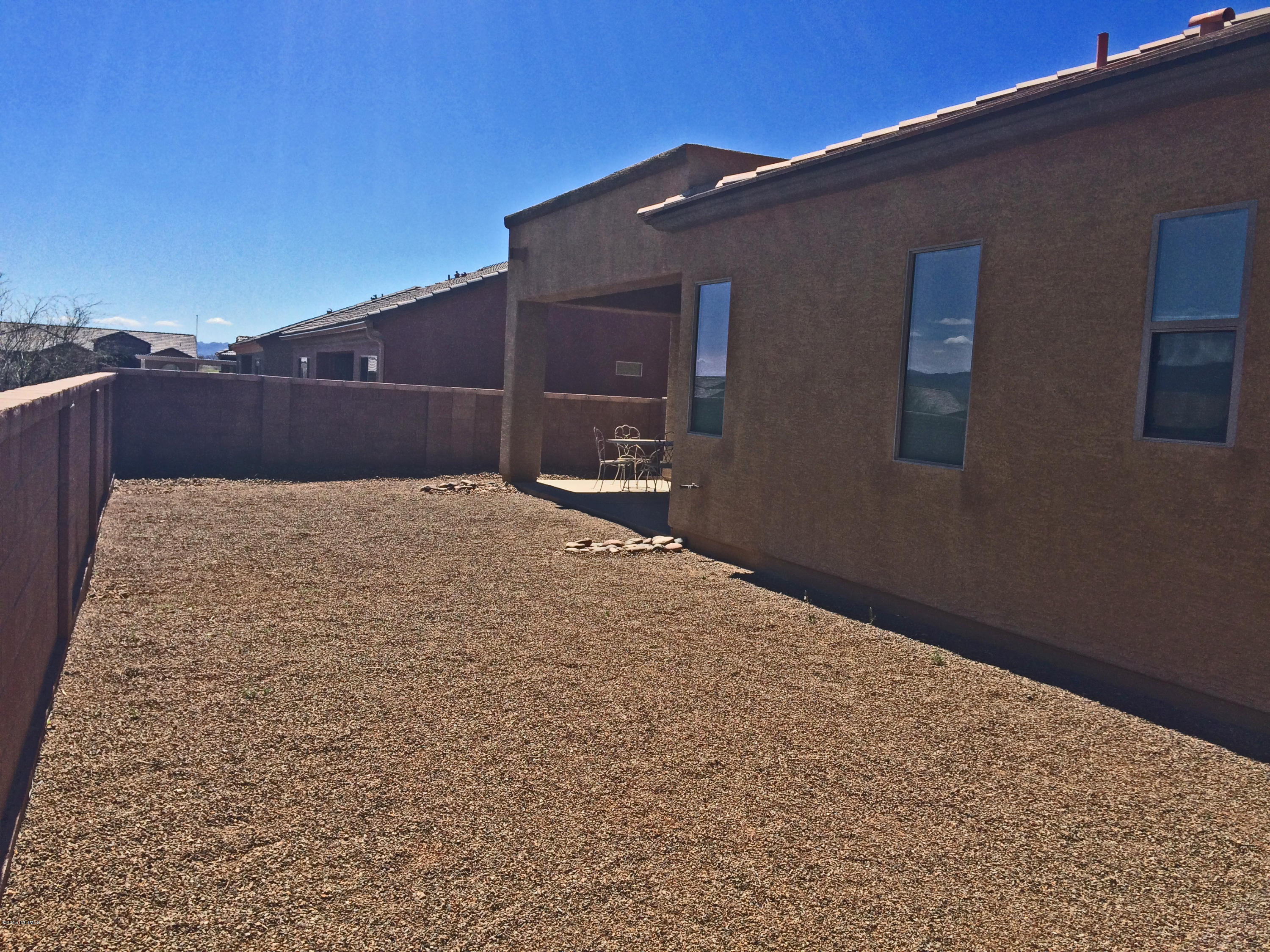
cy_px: 476
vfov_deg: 48.2
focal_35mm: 29
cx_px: 635
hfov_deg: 61.7
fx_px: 1064
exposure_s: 1/2564
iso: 32
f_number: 2.2
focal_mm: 4.15
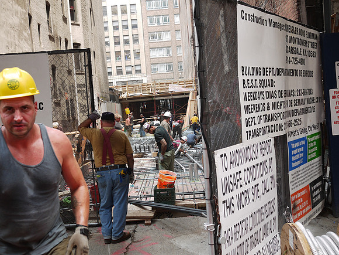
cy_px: 128
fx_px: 392
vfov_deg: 36.0
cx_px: 170
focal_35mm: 40
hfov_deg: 46.8
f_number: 3.2
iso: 100
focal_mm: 20
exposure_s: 1/200
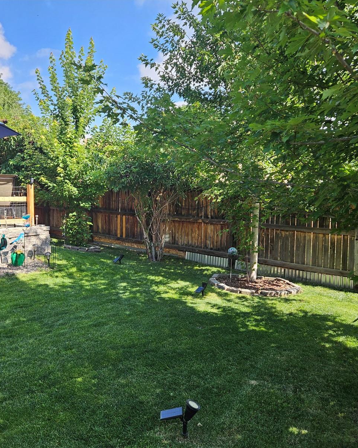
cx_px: 142
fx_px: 397
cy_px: 224
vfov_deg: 58.8
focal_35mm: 30
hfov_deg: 48.2
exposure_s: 1/467
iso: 25
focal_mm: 5.4
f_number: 1.8
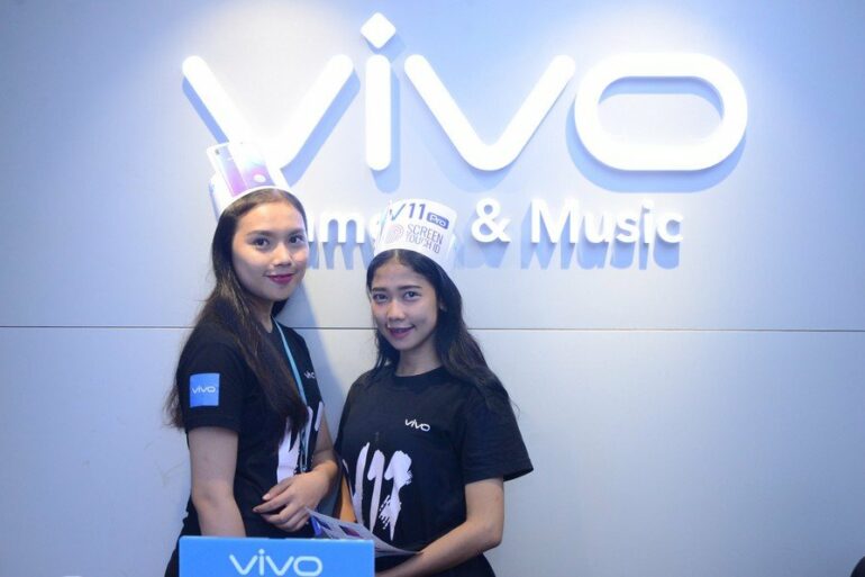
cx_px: 432
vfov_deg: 25.7
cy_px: 288
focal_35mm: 52
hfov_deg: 37.9
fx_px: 1261
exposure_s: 1/90
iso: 1600
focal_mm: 35
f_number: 8
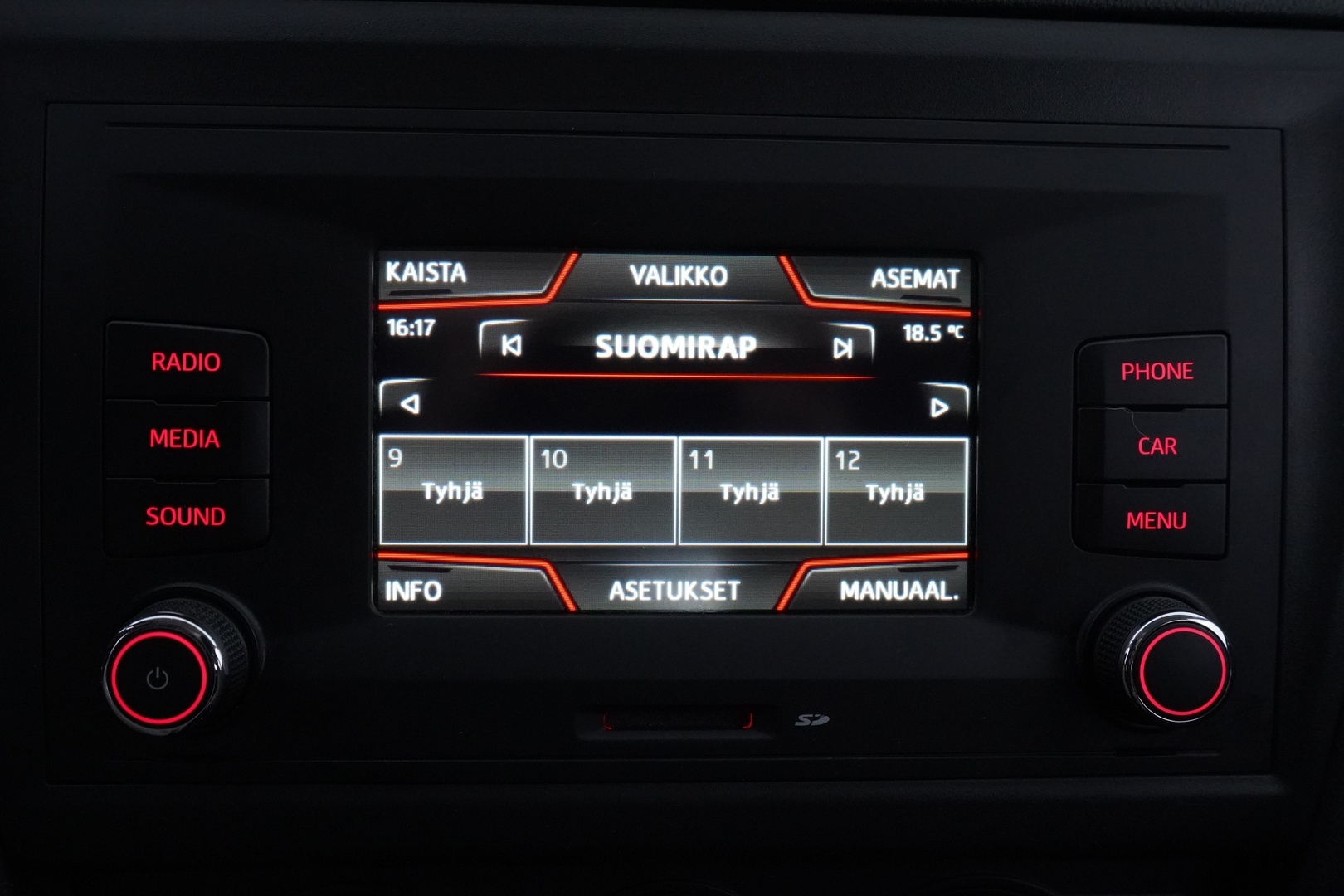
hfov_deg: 65.5
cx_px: 672
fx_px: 1045
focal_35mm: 28
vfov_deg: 46.4
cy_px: 448
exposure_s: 1/50
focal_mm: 28
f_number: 8
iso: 12800
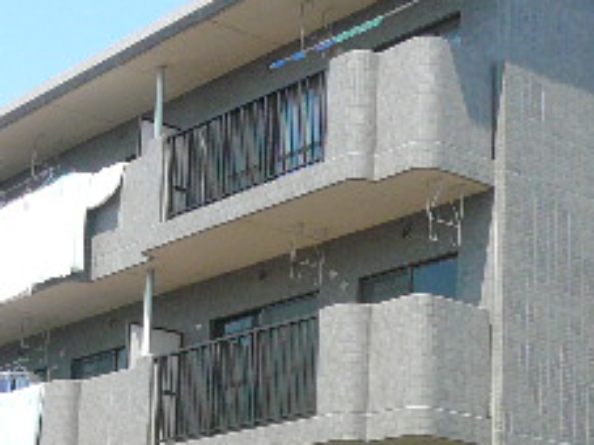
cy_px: 471
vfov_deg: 15.5
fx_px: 1595
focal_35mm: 93
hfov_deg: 21.1
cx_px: 314
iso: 100
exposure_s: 1/1000
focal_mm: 4.6
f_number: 2.8
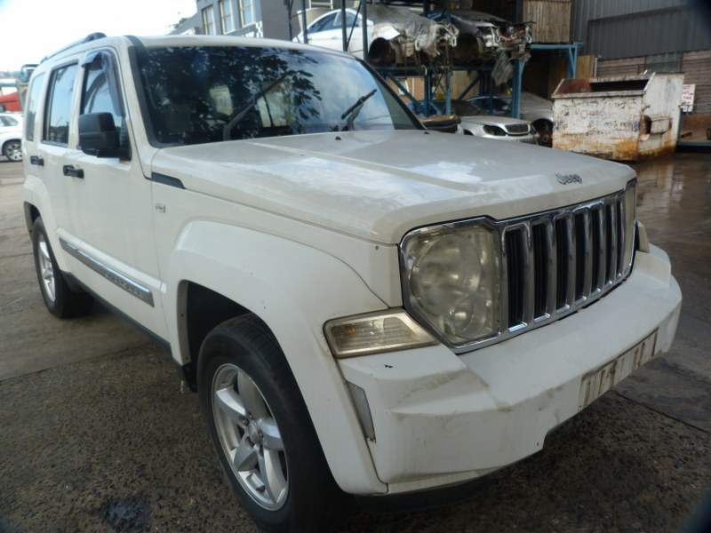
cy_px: 266
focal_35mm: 25
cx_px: 356
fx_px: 513
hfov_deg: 69.4
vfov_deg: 54.9
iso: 80
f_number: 3.2
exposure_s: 1/125
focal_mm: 4.5
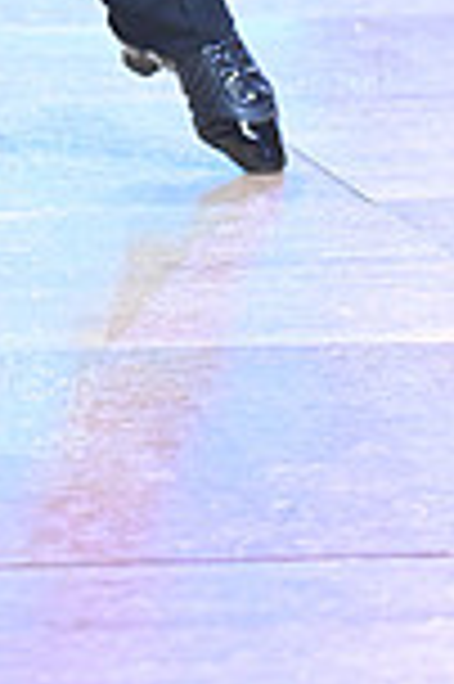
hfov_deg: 3.6
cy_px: -562
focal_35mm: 375
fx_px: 7109
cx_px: -178
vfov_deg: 5.4
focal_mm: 98
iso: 2000
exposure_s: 1/250
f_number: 4
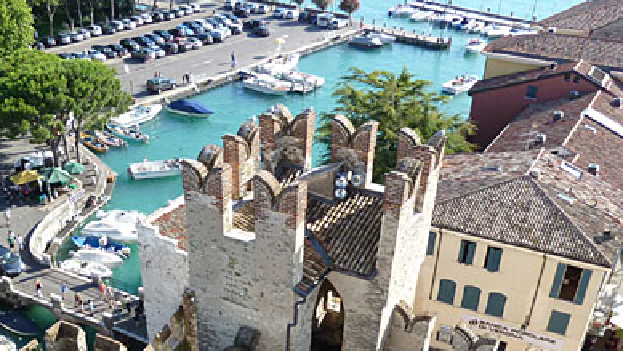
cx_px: 269
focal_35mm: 42
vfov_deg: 26.7
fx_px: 694
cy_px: 356
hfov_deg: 48.2
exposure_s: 1/500
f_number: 3.3
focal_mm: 4.1
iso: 160
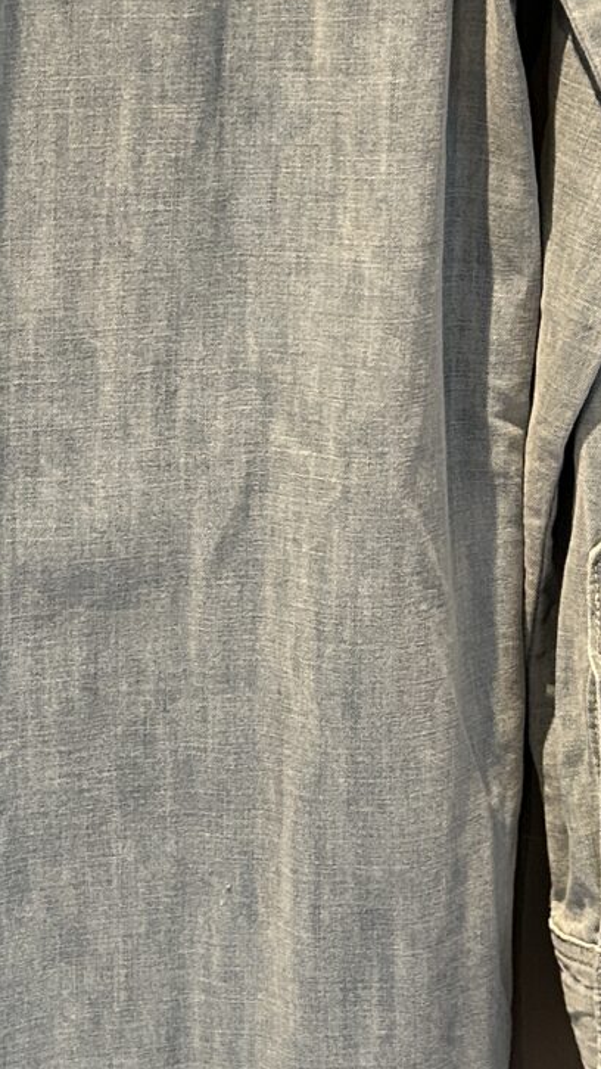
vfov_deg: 26.2
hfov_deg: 14.9
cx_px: -1
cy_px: 270
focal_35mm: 80
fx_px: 2266
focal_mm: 5.7
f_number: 1.5
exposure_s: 1/60
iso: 500
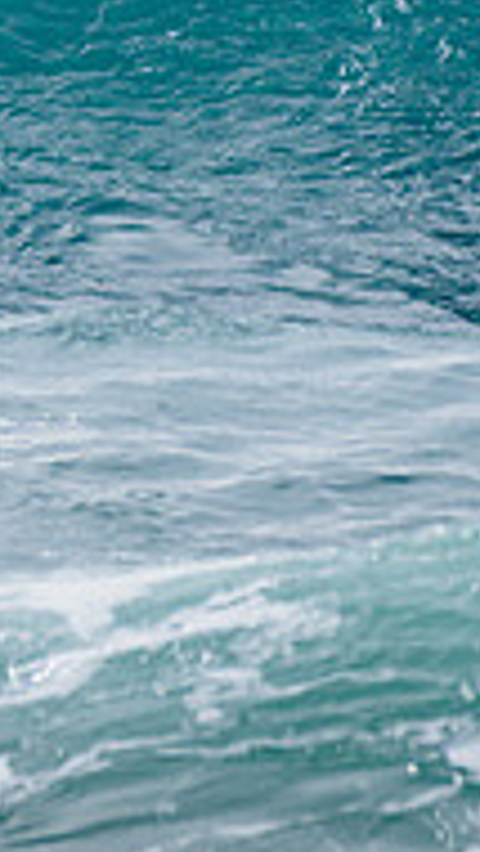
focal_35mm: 1963
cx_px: -368
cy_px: 9
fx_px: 44377
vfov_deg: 1.1
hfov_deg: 0.6
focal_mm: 500
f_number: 5.6
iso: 140
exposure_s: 1/2000
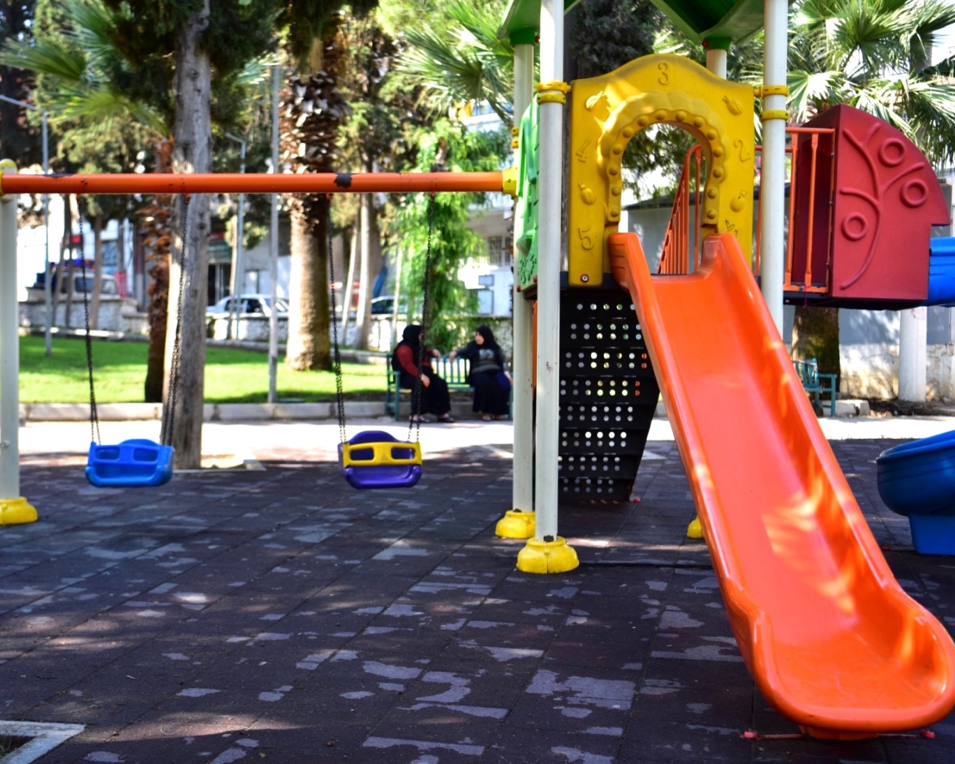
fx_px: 1442
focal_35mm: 51
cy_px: 373
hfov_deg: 36.6
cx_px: 460
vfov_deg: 29.7
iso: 100
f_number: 2.8
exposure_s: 1/400
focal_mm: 44
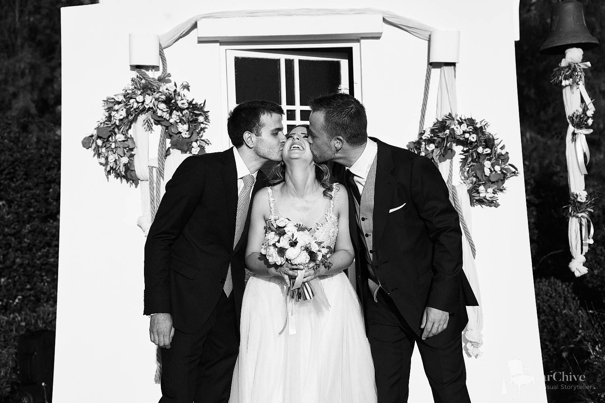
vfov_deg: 18.9
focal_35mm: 72
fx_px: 1210
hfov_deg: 28.1
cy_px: 202
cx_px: 302
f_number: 5
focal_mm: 72
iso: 100
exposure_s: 1/800
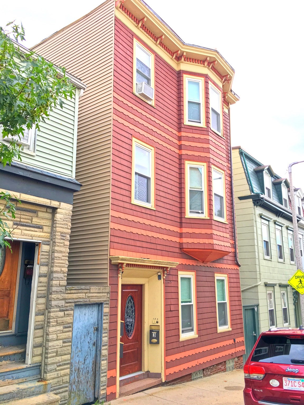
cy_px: 202
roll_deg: -1.3
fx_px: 340
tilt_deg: +13.6
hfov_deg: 48.2
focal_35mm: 29
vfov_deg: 61.7
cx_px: 152
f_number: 2.2
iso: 25
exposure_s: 1/232
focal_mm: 4.15
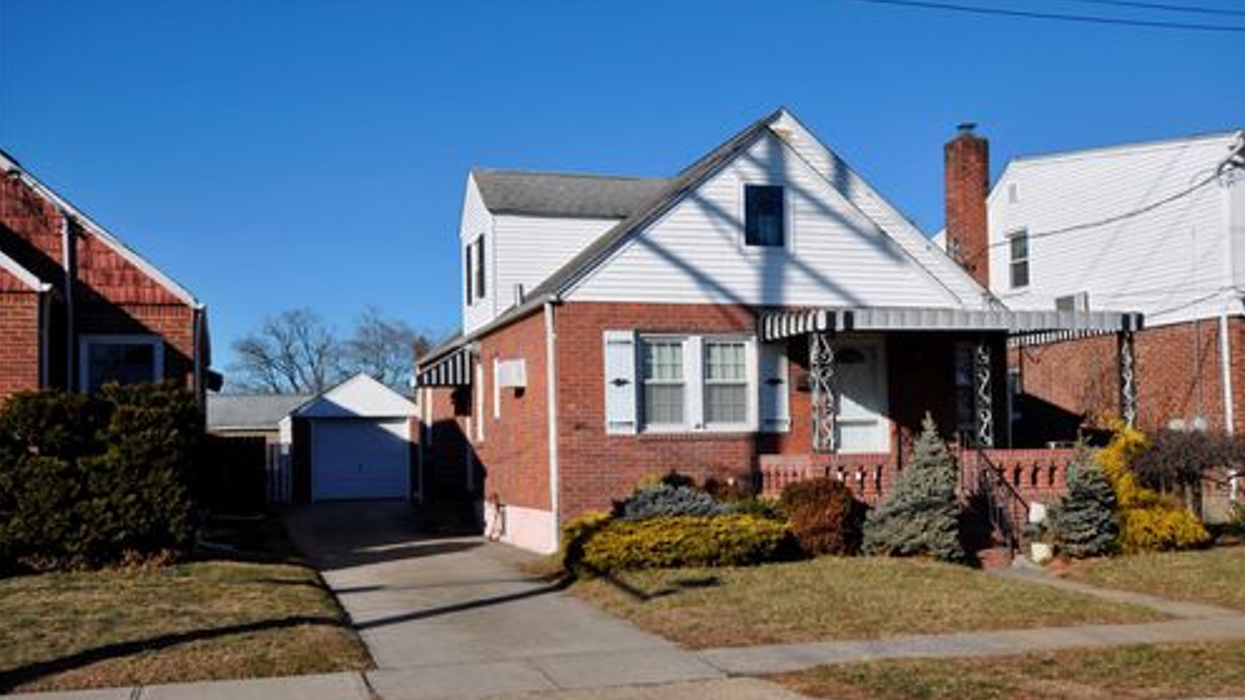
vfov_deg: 31.1
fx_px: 1254
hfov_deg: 52.8
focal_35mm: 38
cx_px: 625
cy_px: 399
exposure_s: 1/400
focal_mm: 24
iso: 200
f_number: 10
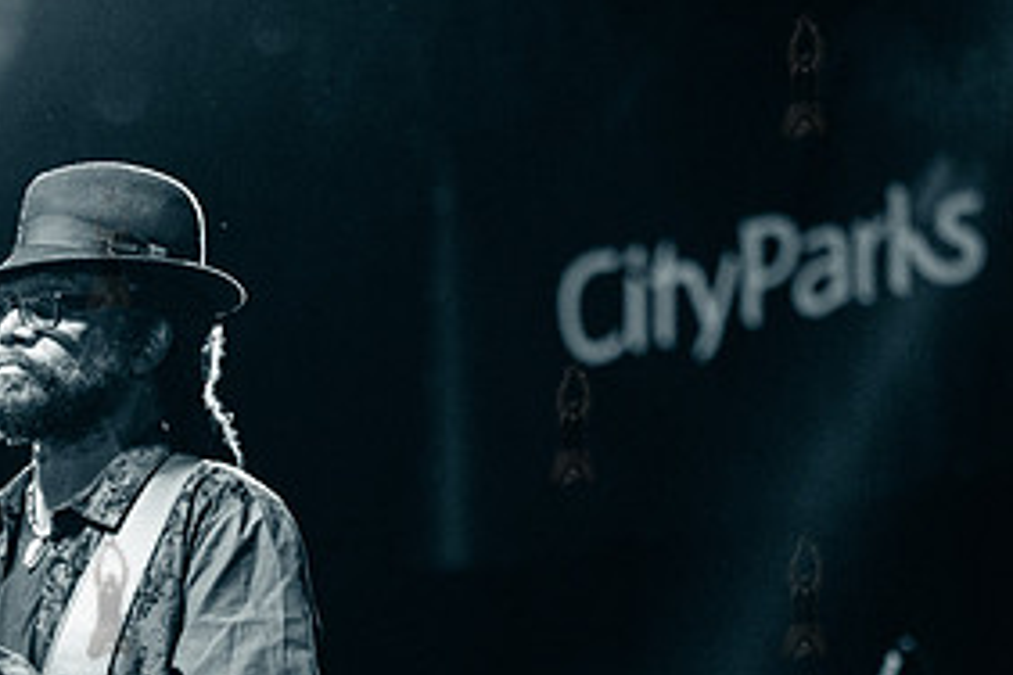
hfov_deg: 9.5
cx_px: 108
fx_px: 6078
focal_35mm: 216
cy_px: 594
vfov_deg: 6.3
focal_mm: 105
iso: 4000
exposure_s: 1/320
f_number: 2.8
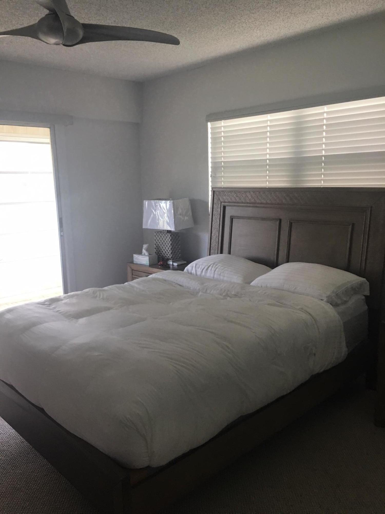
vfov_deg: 61.7
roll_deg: +1.5
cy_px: 257
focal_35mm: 29
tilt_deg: -8.3
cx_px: 192
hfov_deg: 48.2
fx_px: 430
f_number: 2.2
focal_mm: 4.15
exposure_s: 1/15
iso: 40
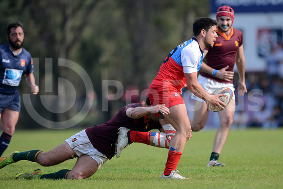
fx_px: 3302
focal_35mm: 420
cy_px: 94
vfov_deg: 3.3
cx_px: 142
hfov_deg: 4.9
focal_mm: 420
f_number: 4
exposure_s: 1/1000
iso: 400
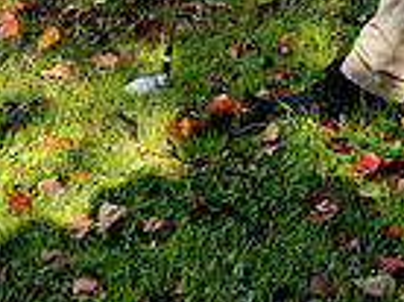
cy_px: -346
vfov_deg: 11.7
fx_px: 1282
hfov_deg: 17.4
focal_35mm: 110
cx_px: 436
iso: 100
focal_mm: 35
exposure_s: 1/250
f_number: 4
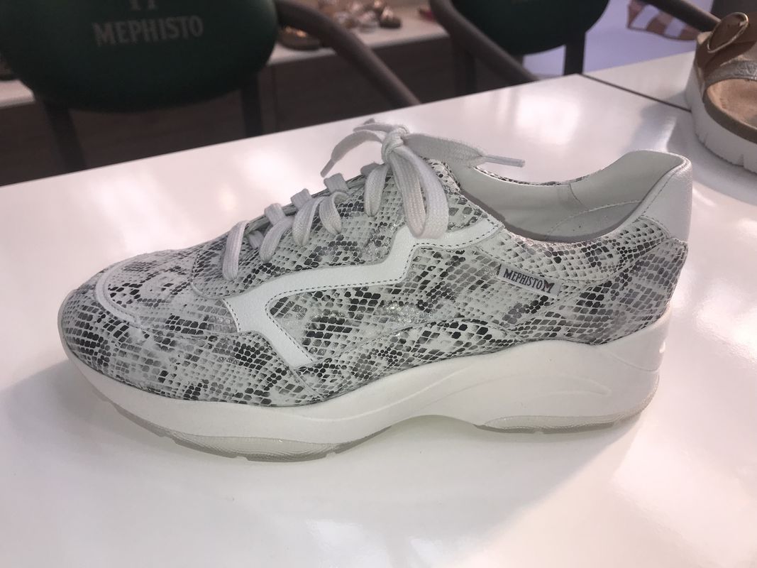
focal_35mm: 28
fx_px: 612
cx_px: 378
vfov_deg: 49.7
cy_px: 284
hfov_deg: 63.4
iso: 20
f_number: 1.8
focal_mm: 3.99
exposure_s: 1/1742
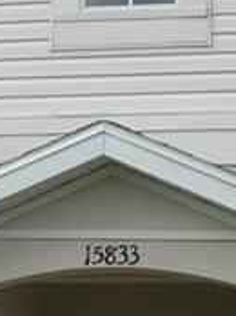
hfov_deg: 8.6
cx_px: -113
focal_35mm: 168
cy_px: 280
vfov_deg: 11.7
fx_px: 1531
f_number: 4.8
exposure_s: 1/438
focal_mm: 7.8
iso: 64
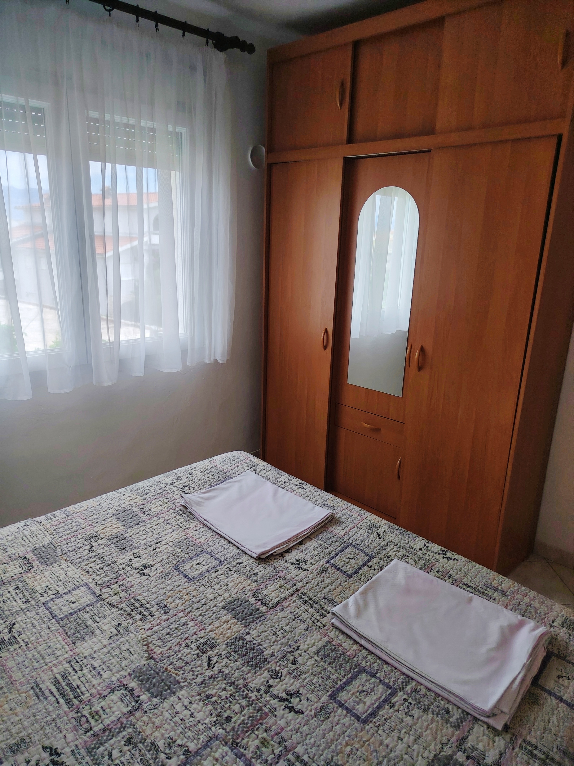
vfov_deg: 71.6
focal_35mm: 24
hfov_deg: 56.8
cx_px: 287
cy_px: 383
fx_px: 531
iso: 100
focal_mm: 5.25
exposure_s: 1/110
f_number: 1.75
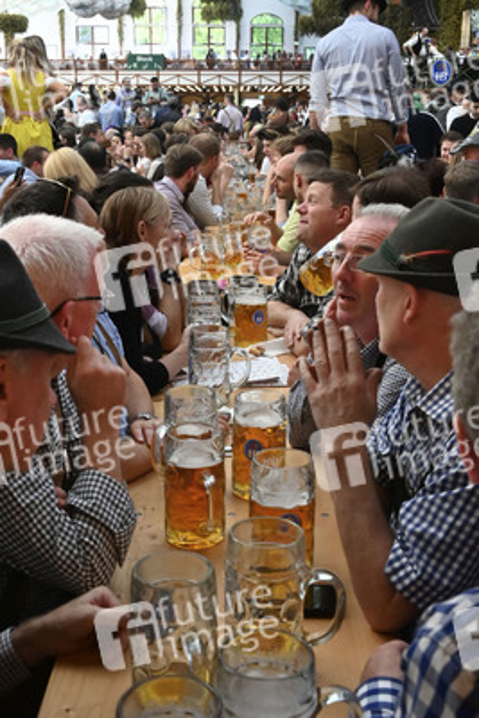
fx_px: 837
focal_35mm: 42
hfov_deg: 31.9
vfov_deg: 46.4
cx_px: 240
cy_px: 359
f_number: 8
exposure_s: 1/250
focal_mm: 28
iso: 5000
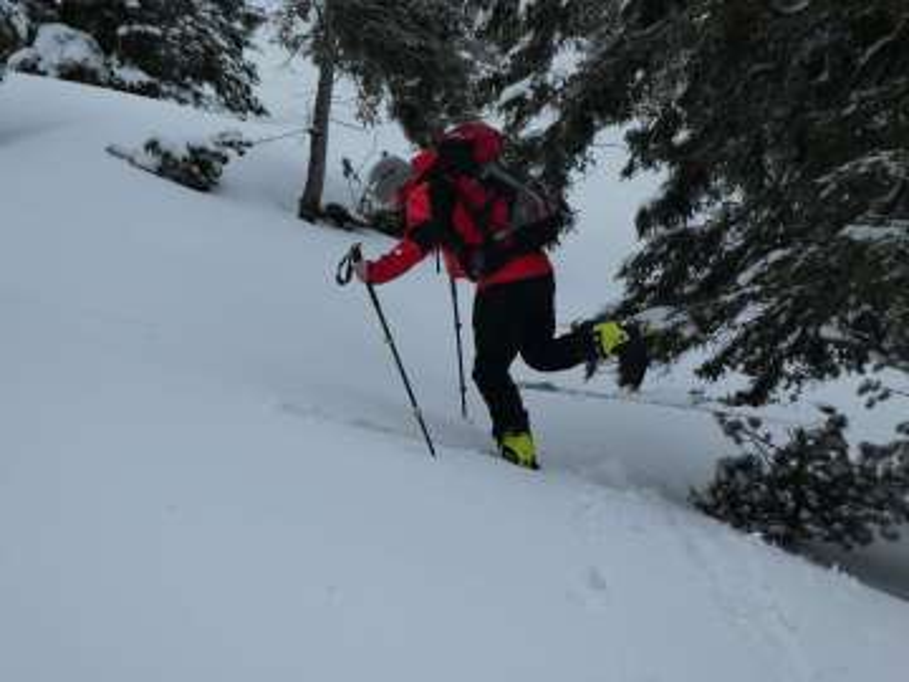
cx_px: 454
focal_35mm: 70
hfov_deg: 27.8
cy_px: 341
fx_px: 1838
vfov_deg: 21.0
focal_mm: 12.5
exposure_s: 1/400
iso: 80
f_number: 4.5
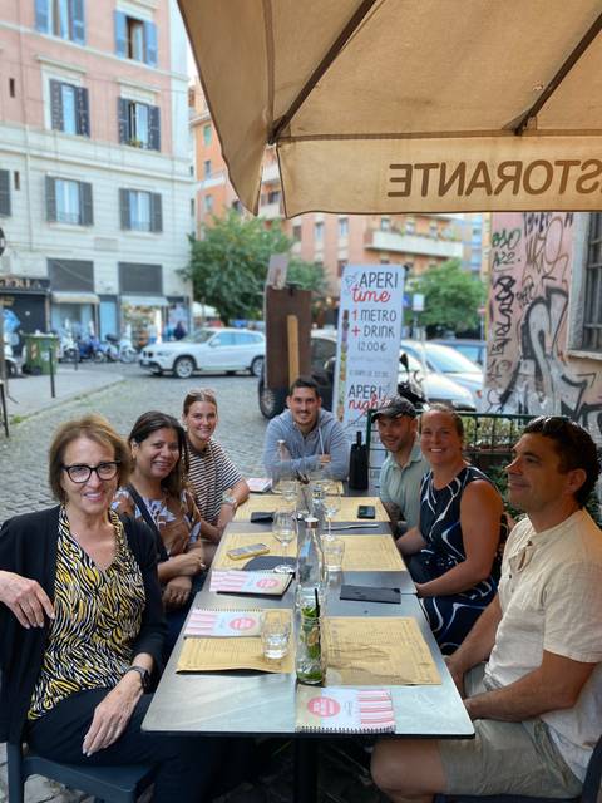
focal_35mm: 26
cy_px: 402
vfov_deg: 67.3
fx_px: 603
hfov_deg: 53.1
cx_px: 301
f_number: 1.8
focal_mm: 4.25
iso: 80
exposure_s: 1/50
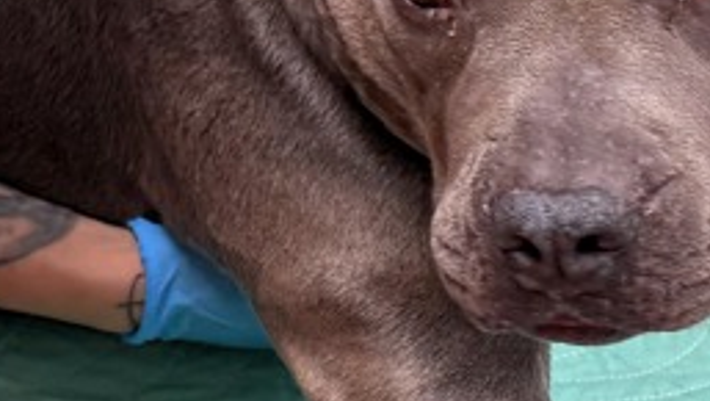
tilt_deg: -34.9
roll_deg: -0.2
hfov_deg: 20.5
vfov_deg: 11.6
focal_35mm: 104
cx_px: 274
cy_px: 47
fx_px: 1959
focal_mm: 6.76
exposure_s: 1/60
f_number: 1.78
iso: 200
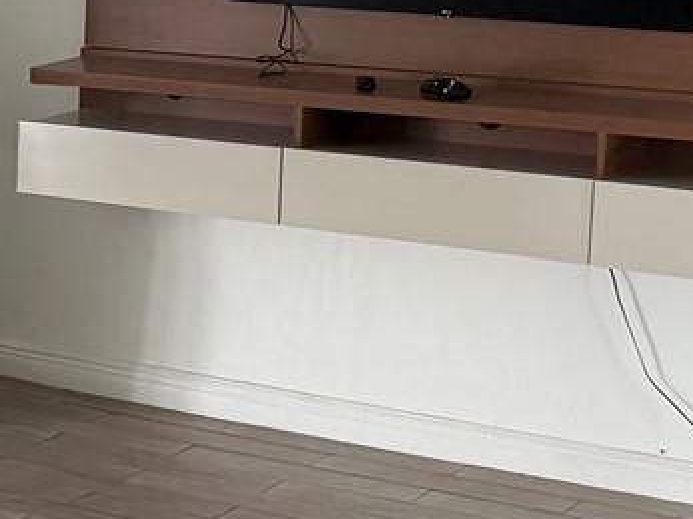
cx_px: -577
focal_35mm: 111
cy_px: 54
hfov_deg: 15.2
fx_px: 2221
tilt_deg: -6.2
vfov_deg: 13.2
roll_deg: -0.6
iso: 200
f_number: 1.78
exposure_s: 1/79
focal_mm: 6.76
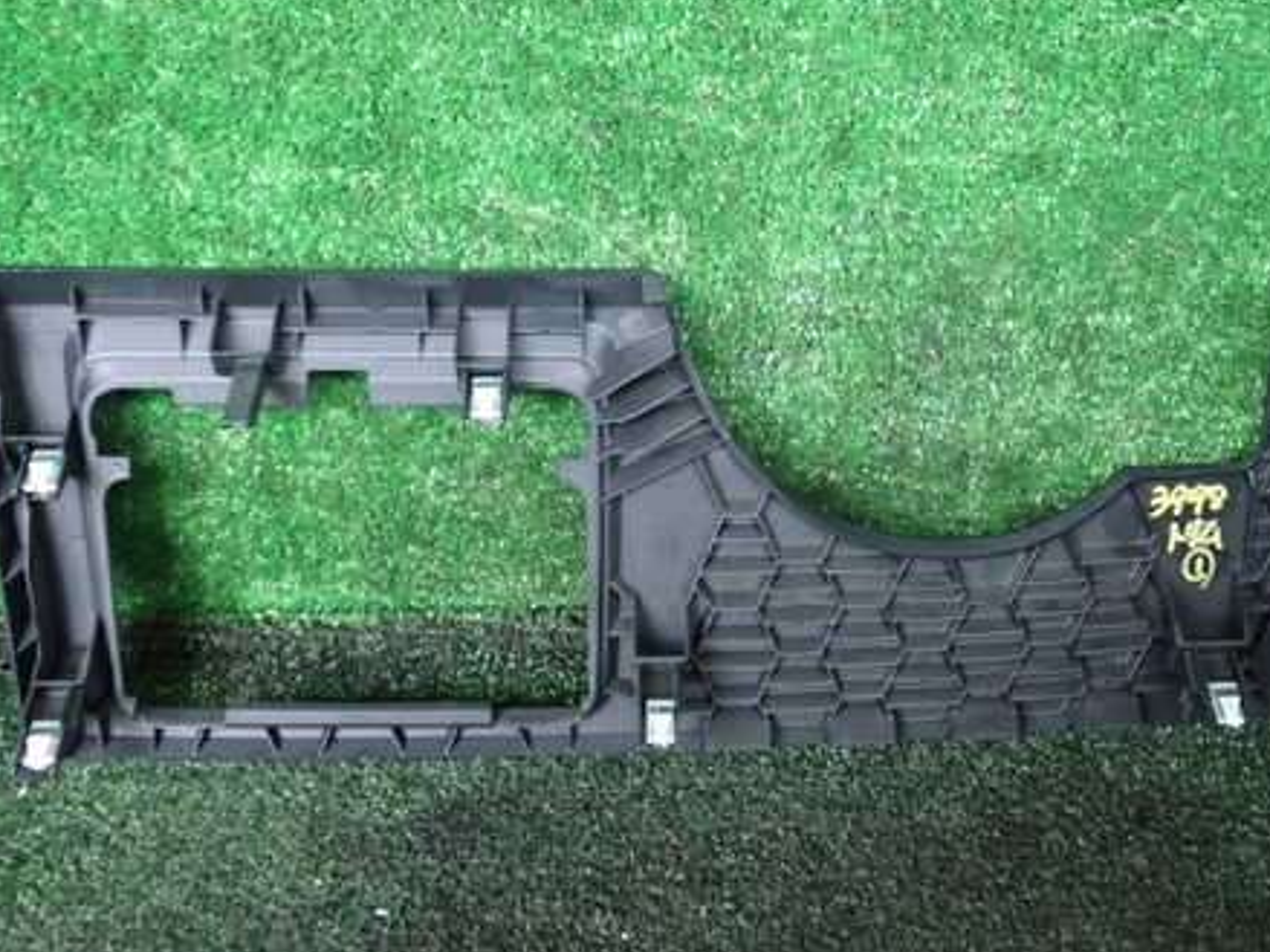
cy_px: 446
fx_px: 1504
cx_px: 700
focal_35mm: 41
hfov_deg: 45.7
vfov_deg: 35.1
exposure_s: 1/30
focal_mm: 5.4
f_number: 2.3
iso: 800
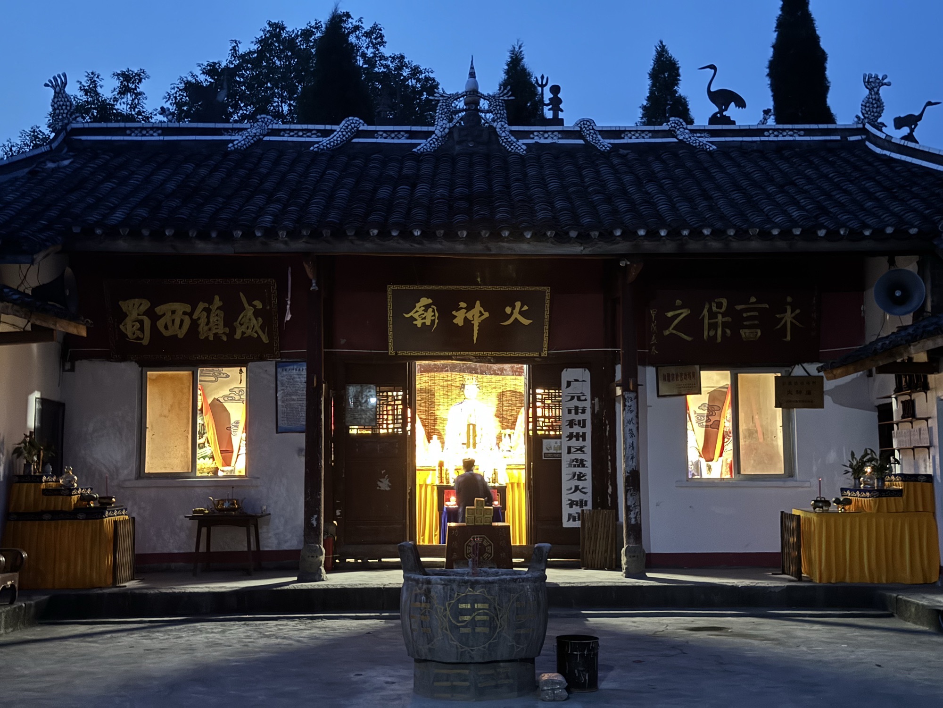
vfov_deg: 30.3
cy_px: 354
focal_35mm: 48
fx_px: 1308
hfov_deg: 39.7
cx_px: 472
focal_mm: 6.76
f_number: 1.78
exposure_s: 1/5
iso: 400
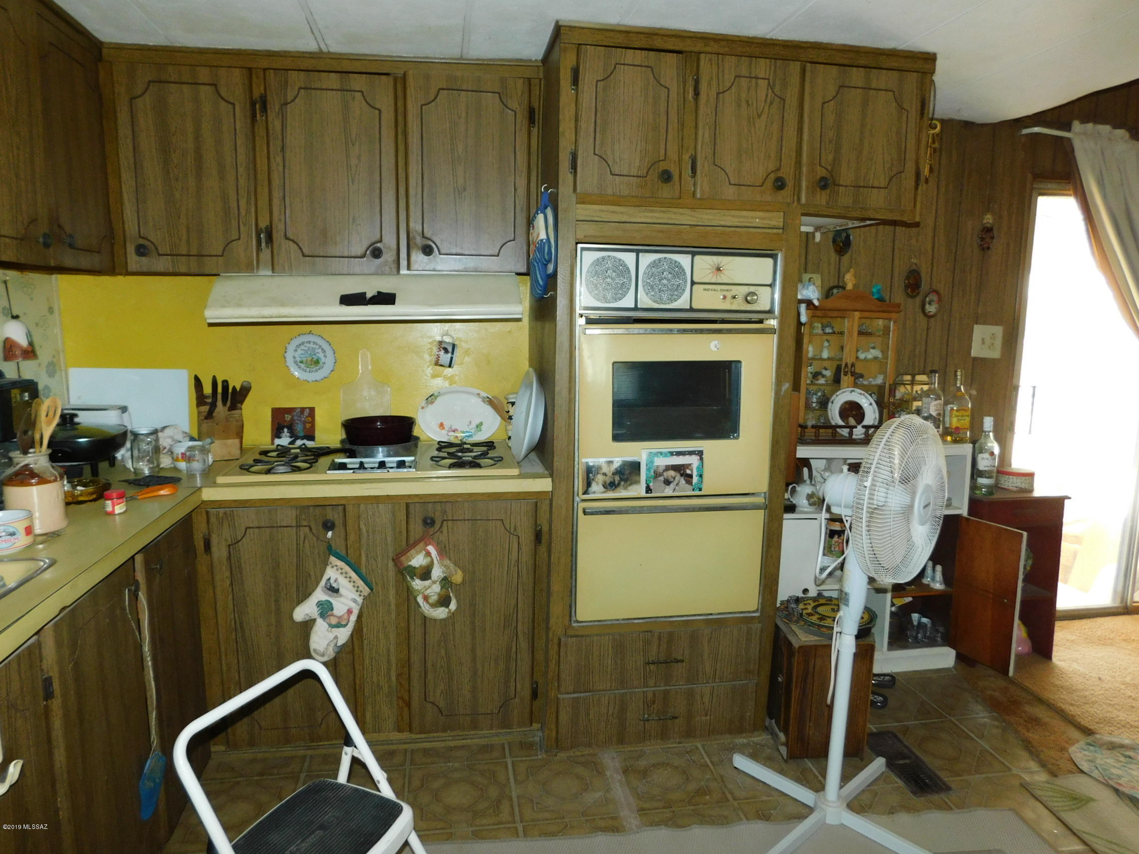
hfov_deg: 73.9
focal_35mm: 23
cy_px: 427
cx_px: 570
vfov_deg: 58.9
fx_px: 757
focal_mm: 4
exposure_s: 1/30
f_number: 3
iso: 200
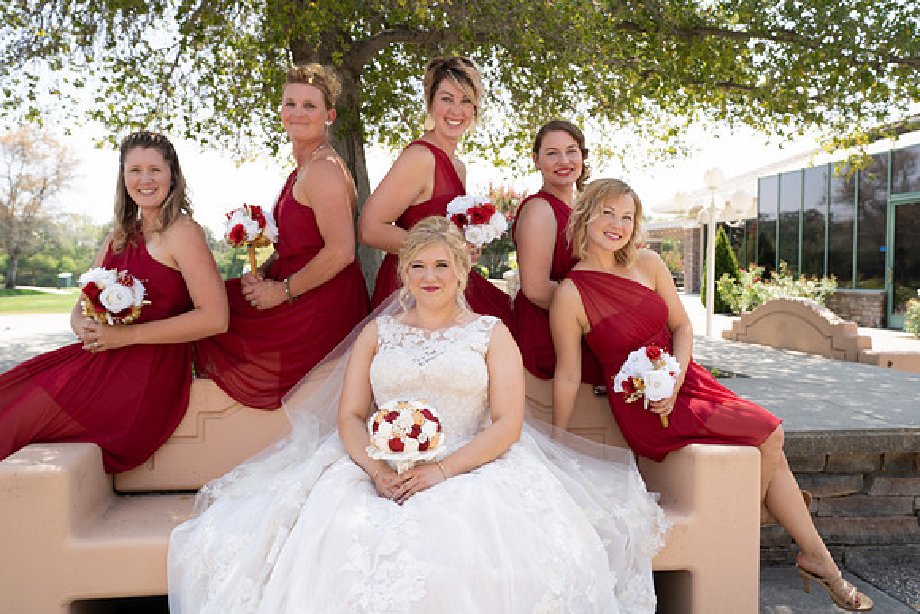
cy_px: 307
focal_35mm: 33
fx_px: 843
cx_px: 460
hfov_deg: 57.2
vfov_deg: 40.0
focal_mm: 33
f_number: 10
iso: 500
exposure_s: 1/200
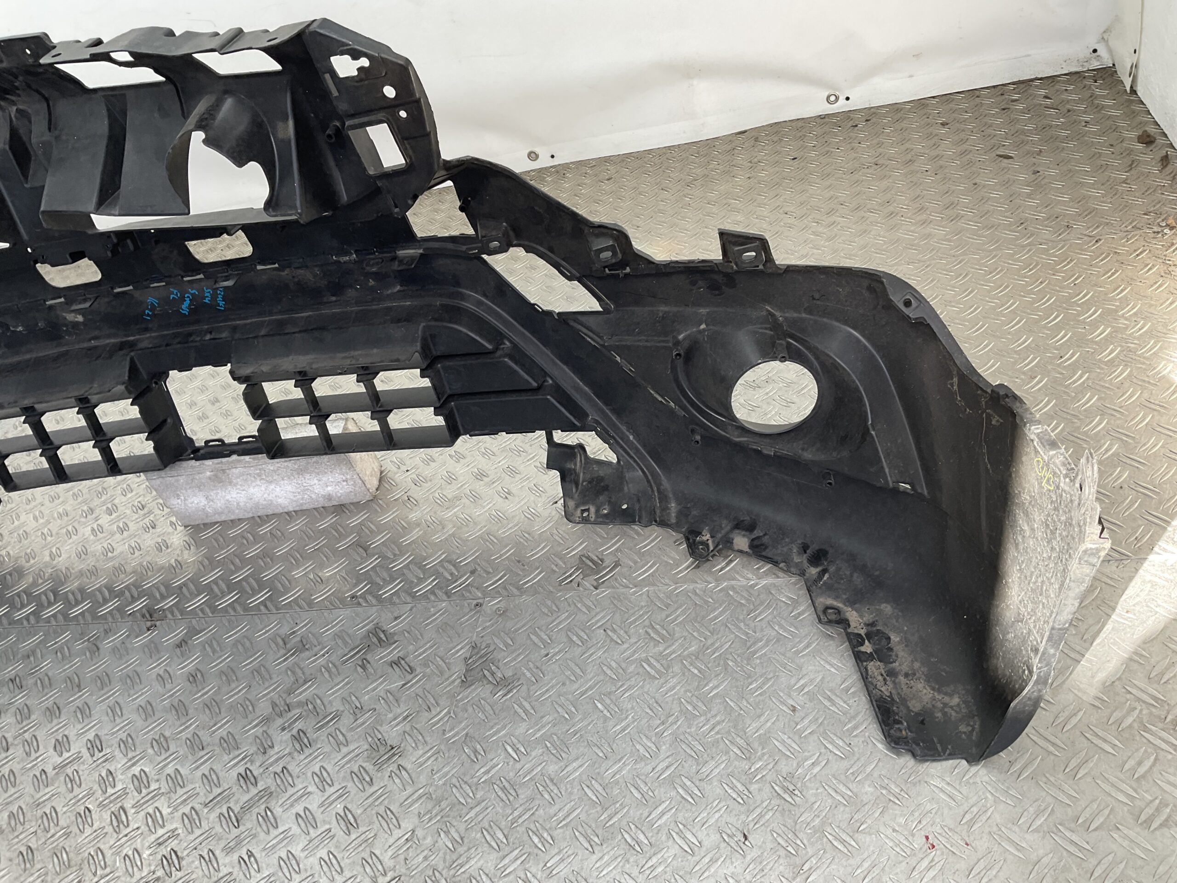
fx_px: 986
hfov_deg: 61.7
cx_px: 588
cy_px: 442
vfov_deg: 48.2
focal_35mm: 29
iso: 25
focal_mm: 3
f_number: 1.8
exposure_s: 1/100
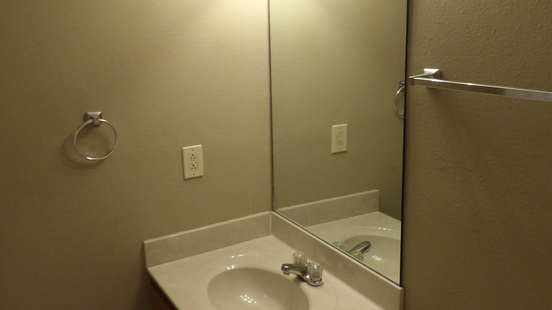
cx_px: 267
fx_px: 527
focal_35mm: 36
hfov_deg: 55.3
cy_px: 133
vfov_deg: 32.8
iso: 200
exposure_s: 1/32
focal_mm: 4.3
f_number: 3.2
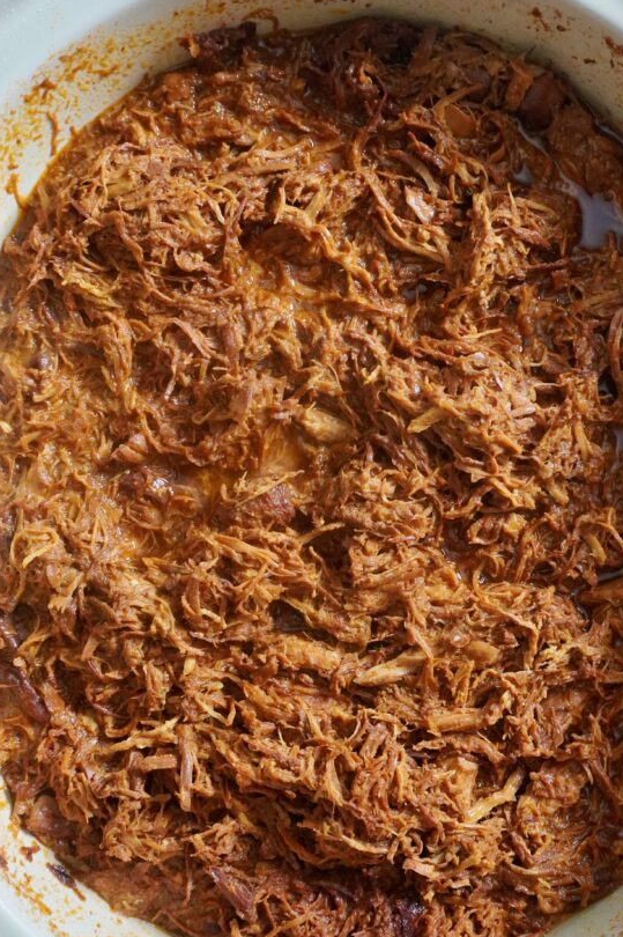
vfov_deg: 44.8
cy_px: 493
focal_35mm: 44
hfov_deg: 30.6
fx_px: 1134
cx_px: 384
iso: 2500
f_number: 5.6
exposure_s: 1/250
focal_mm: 23
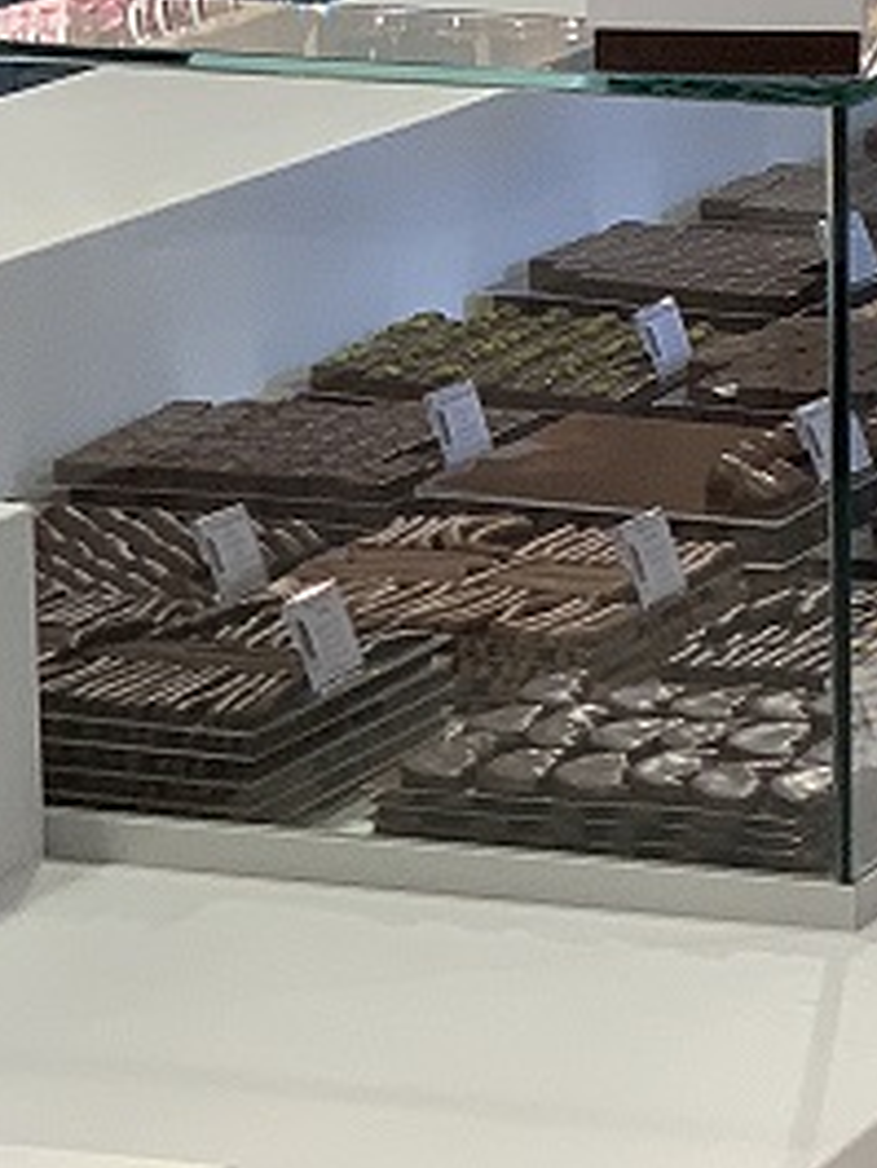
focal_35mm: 198
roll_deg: -0.8
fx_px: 6683
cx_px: 1520
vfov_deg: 10.0
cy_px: 225
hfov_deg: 7.3
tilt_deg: -9.8
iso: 100
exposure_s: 1/50
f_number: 2.4
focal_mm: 6
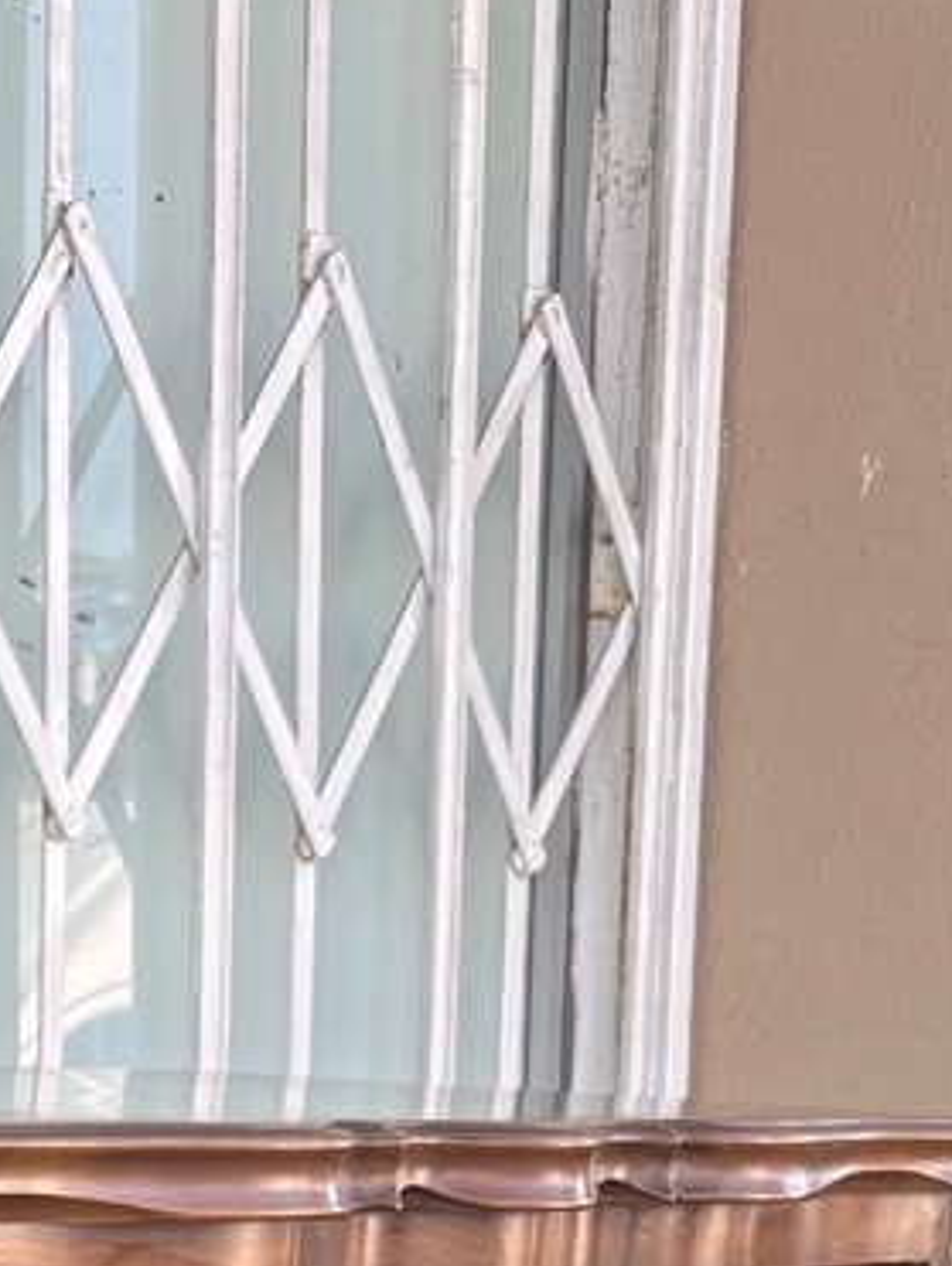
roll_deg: +0.0
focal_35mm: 112
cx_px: -205
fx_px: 4100
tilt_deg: -16.6
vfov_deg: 14.9
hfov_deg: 12.9
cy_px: 2411
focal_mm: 5.96
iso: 40
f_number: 1.6
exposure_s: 1/295
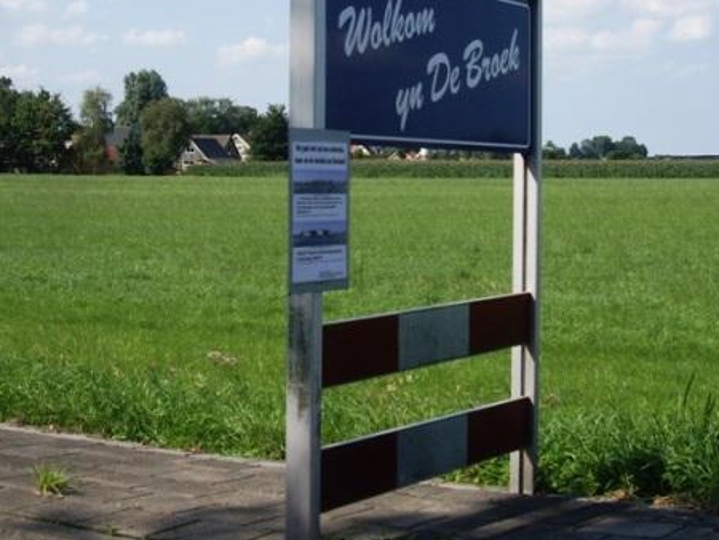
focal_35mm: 54
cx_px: 406
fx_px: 1122
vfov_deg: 27.0
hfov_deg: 35.5
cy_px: 217
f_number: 8
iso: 64
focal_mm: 7.9
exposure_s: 1/160
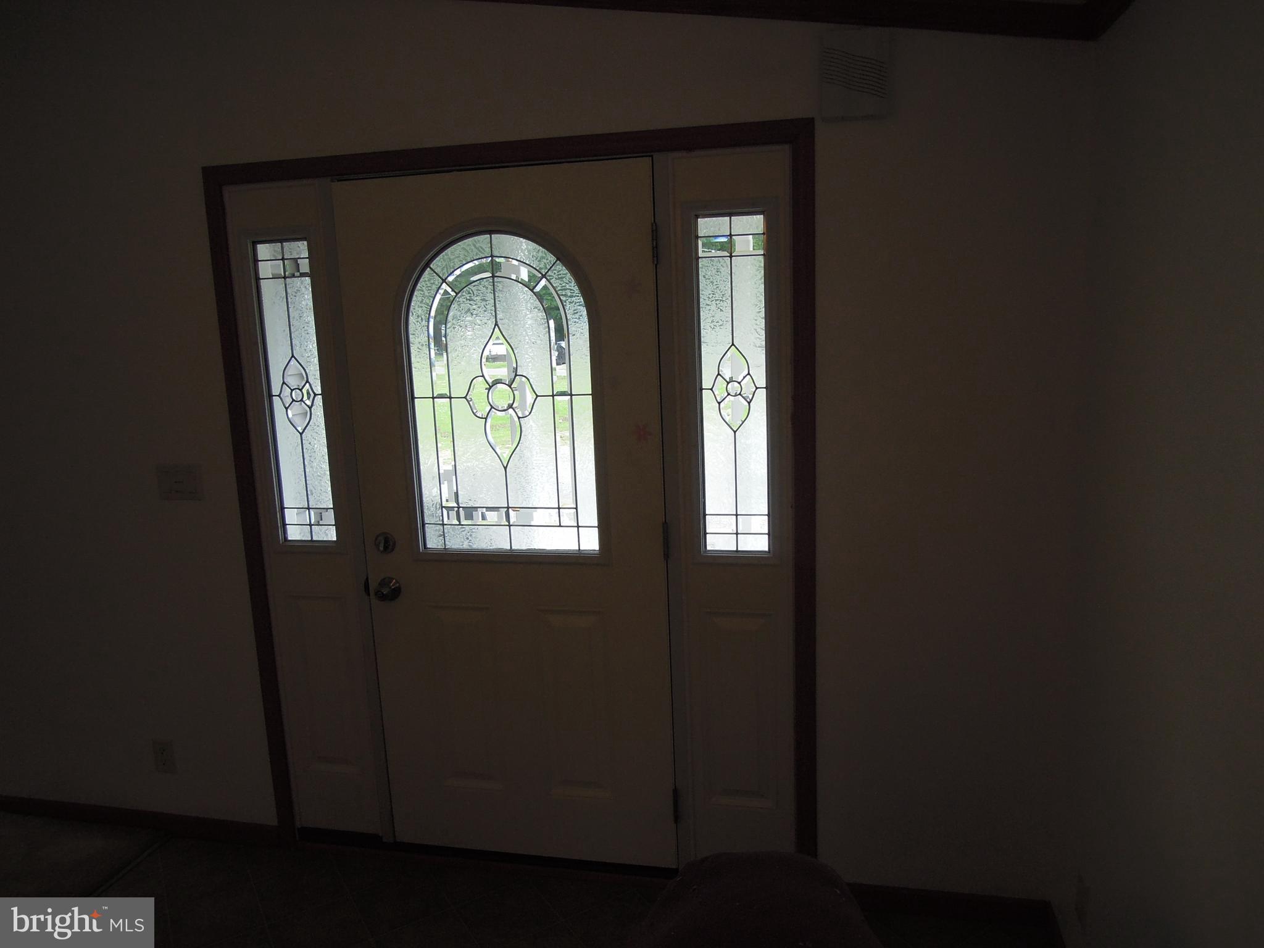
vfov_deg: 56.8
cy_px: 474
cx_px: 632
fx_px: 876
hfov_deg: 71.6
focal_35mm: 24
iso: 160
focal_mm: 4.3
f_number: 2.8
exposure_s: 1/160
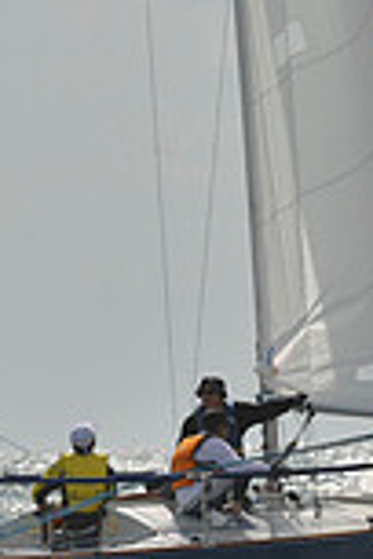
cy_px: -113
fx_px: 17048
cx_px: 305
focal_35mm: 1097
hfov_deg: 1.3
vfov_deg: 1.9
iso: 280
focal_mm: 290
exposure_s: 1/1600
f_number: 9
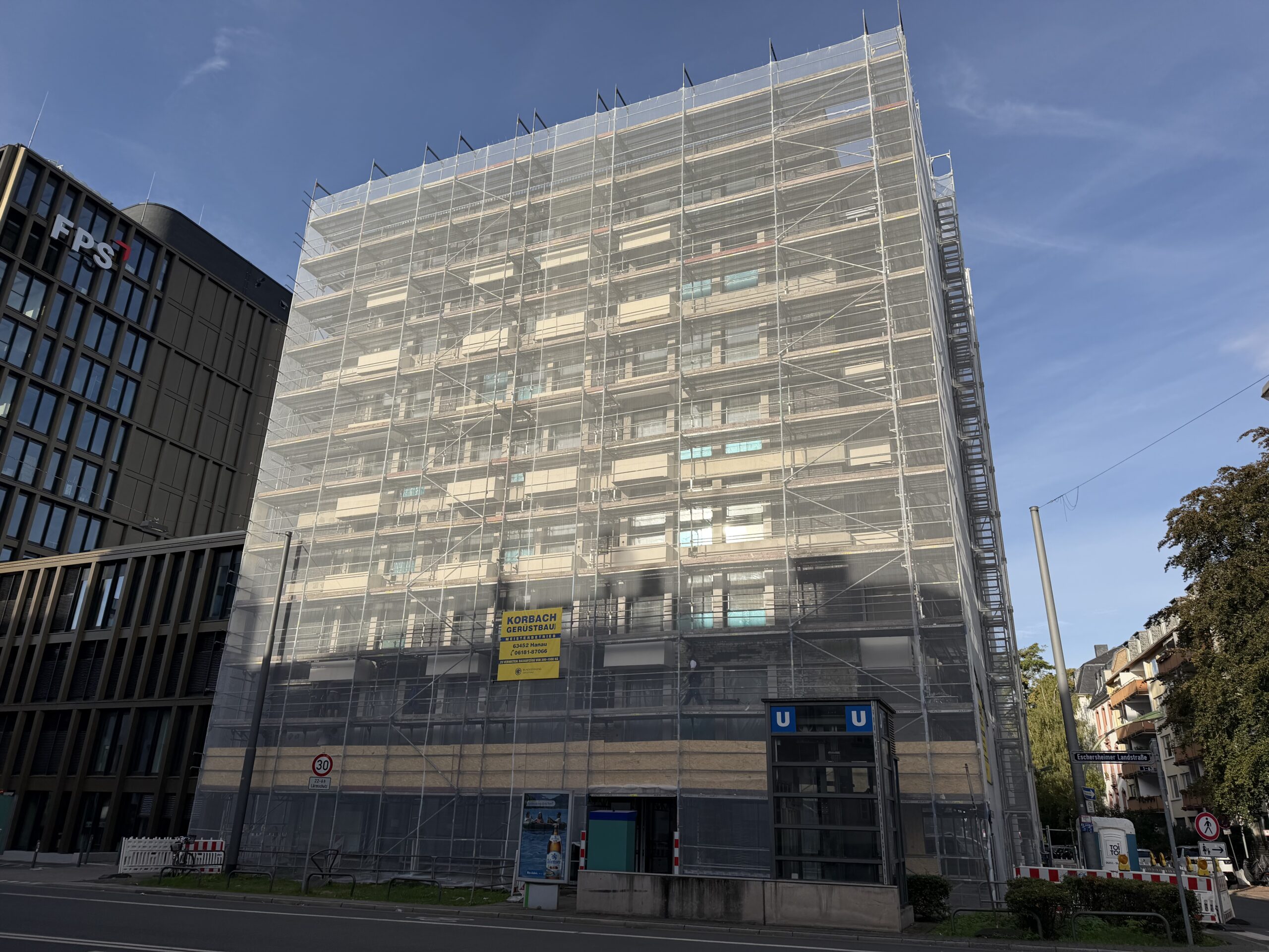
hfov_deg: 71.6
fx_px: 880
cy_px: 476
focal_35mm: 24
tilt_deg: +21.1
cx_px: 634
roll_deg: -1.8
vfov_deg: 56.8
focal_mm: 6.76
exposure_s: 1/4975
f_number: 1.78
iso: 80
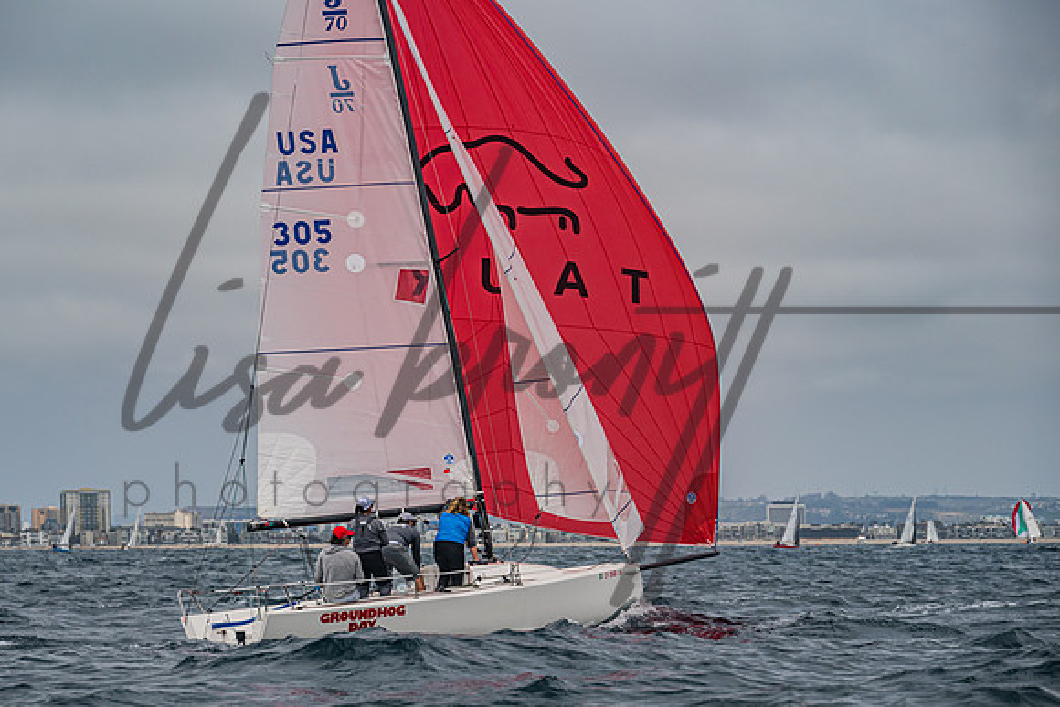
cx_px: 482
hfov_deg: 14.1
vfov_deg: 9.5
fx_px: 4276
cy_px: 395
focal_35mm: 145
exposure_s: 1/1000
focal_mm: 125
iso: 160
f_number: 6.3
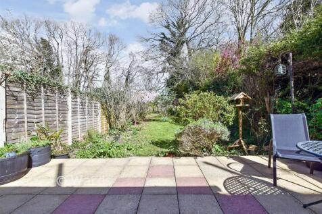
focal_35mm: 15
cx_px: 161
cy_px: 107
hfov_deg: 100.4
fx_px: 134
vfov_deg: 77.3
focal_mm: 10
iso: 320
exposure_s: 1/1250
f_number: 8
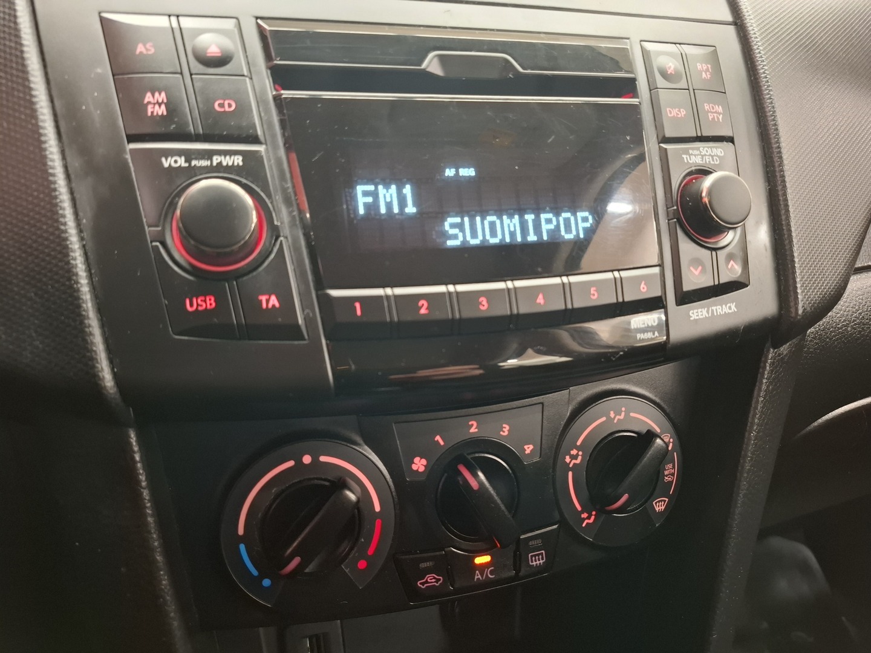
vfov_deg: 58.9
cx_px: 436
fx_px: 579
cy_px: 326
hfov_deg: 73.9
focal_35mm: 23
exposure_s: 1/25
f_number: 1.8
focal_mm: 5.54
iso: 800
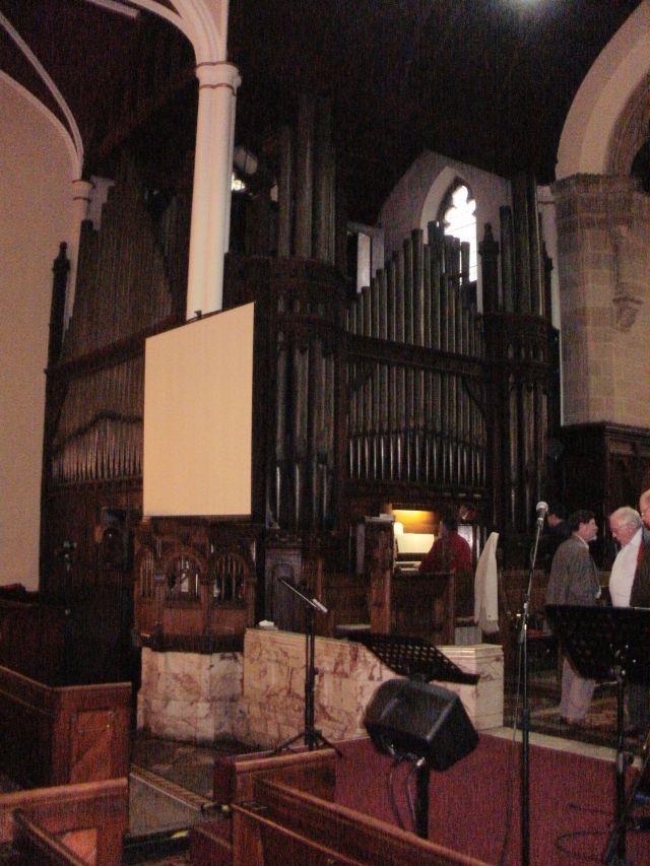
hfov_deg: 39.7
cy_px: 433
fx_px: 901
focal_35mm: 36
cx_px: 325
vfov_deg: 51.3
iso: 800
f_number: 3.5
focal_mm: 6.3
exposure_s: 1/30
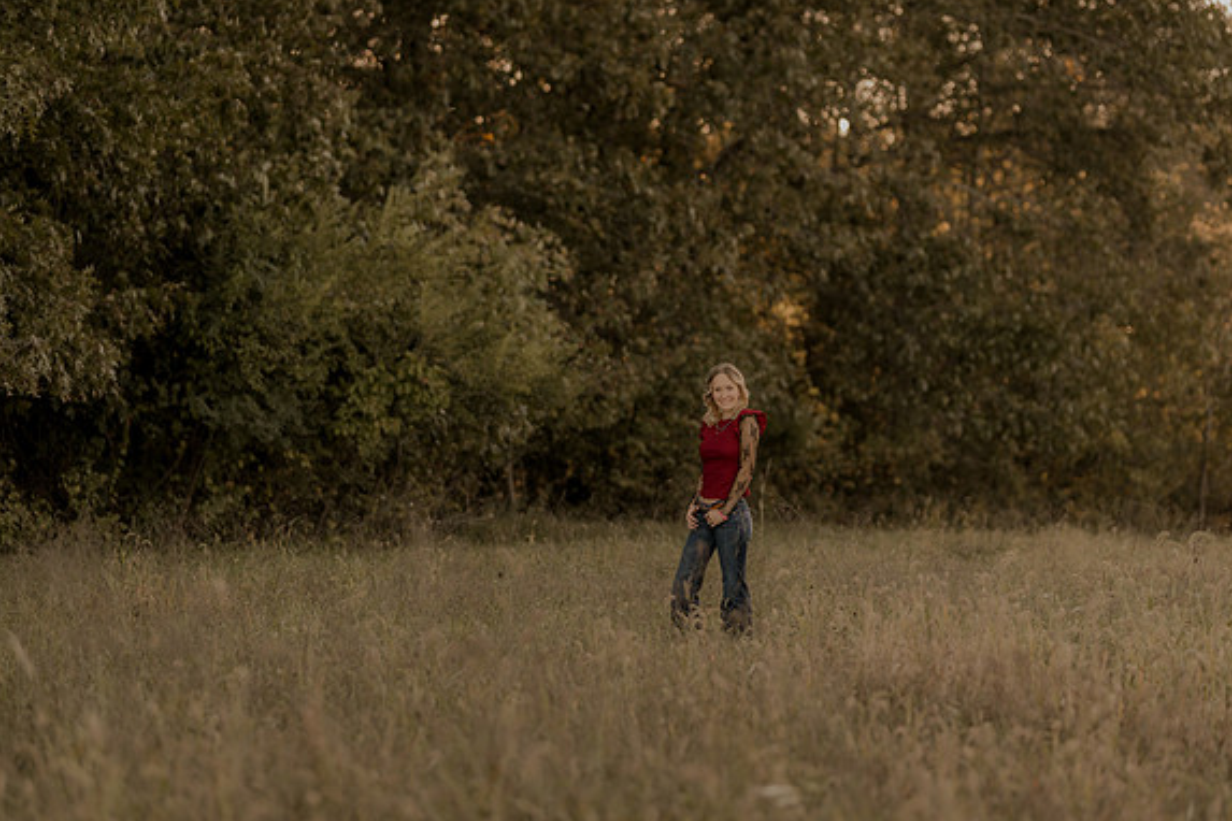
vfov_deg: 15.9
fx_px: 2943
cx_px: 621
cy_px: 412
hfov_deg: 23.6
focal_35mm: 86
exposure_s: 1/320
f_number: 1.8
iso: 100
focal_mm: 85
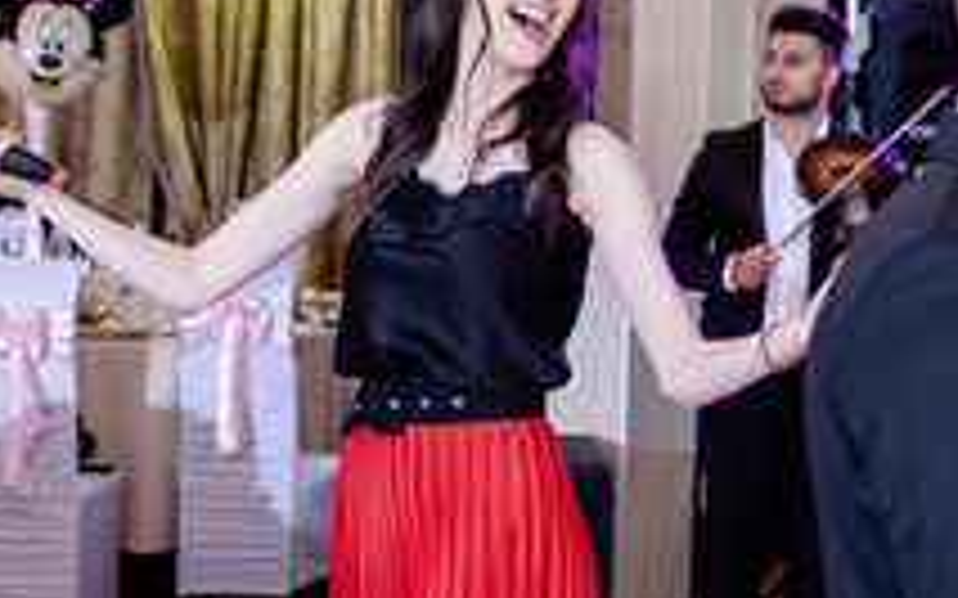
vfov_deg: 12.2
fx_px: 2793
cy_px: 146
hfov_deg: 19.4
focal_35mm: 107
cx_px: 279
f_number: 2
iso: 500
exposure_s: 1/200
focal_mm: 23
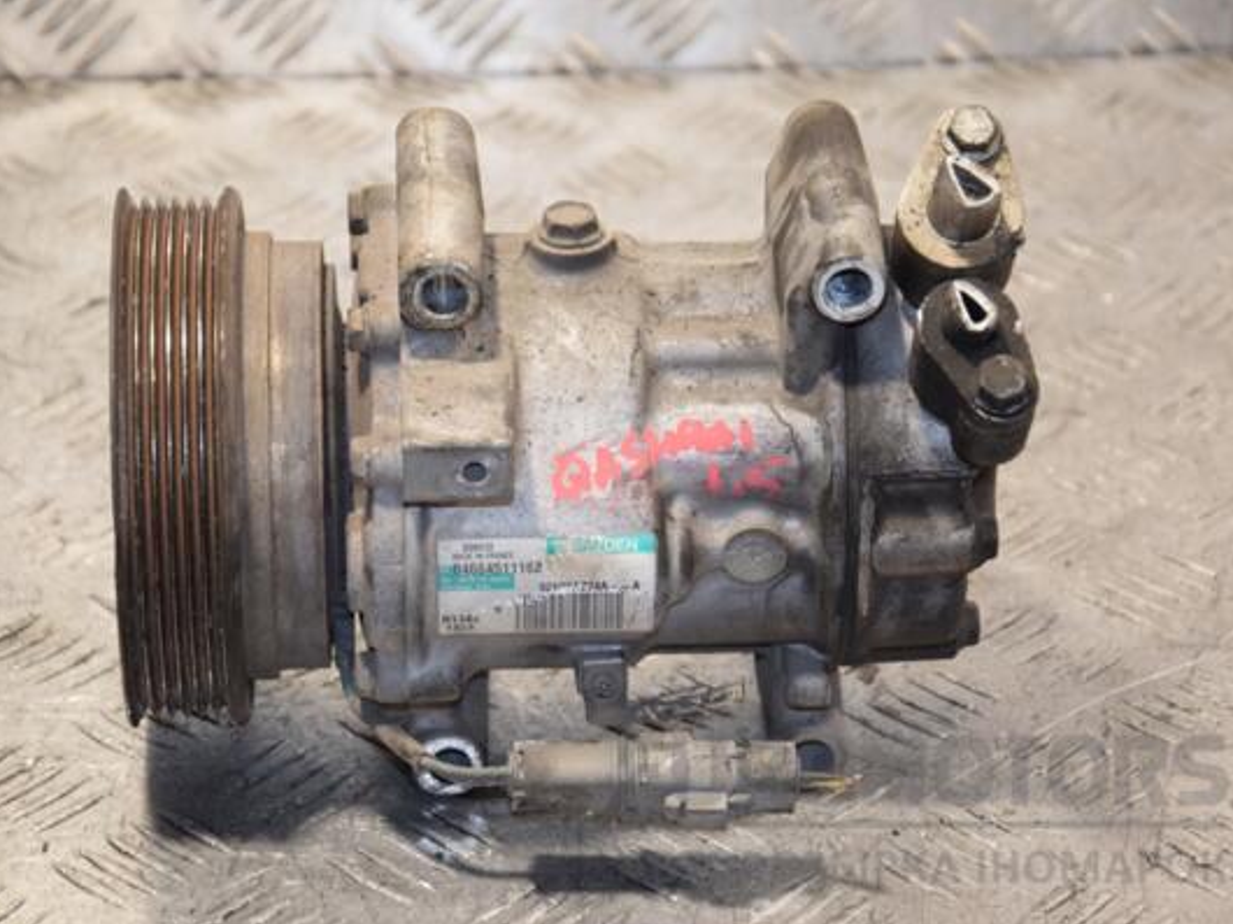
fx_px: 5234
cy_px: 461
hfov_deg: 13.4
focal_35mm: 147
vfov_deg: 10.1
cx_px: 575
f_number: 5.6
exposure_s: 1/100
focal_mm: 90
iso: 800
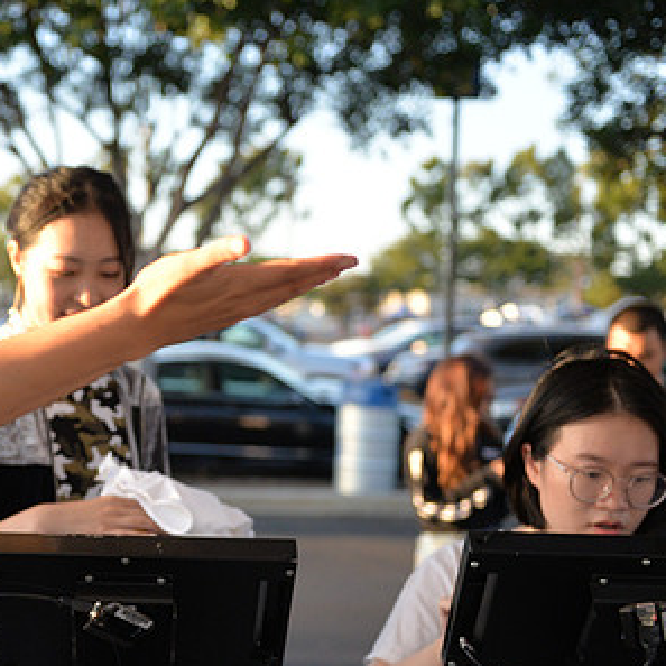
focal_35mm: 63
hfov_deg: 26.3
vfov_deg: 27.2
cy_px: 409
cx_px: 61
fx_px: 1371
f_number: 2.8
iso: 1800
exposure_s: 1/4000
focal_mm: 38
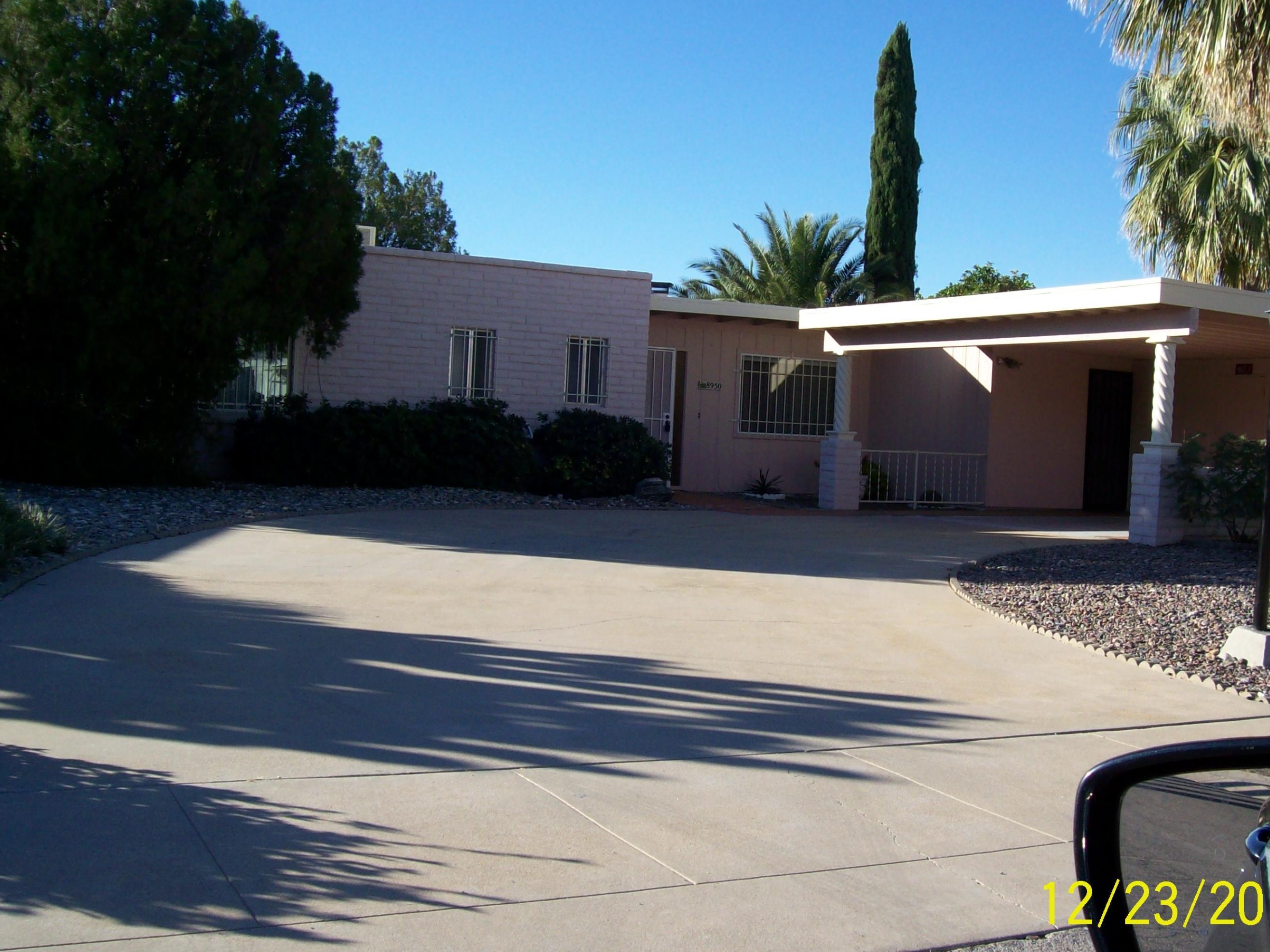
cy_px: 467
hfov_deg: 45.7
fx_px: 1504
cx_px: 702
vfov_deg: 35.1
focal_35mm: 41
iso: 80
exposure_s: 1/363
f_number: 4.8
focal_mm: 6
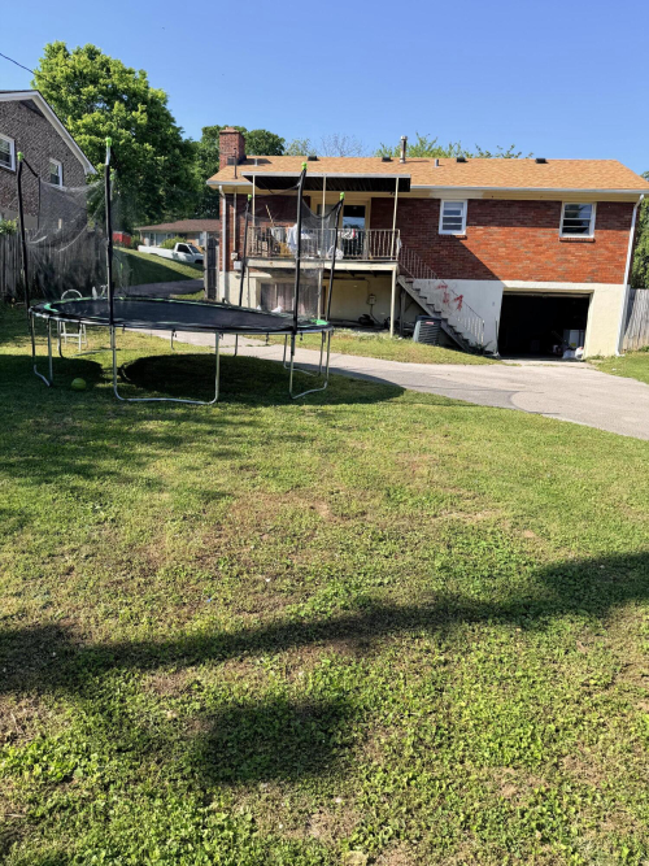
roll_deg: -3.0
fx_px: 600
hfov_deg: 56.8
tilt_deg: -9.8
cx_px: 324
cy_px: 433
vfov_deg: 71.6
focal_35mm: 24
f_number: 1.78
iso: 80
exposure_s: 1/2445
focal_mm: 6.76
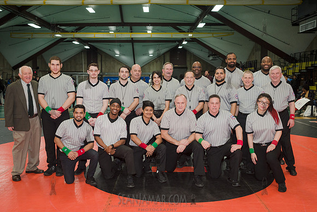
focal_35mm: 35
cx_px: 158
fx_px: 308
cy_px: 106
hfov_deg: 54.4
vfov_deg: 37.9
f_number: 5.6
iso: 1600
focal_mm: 35
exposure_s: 1/160
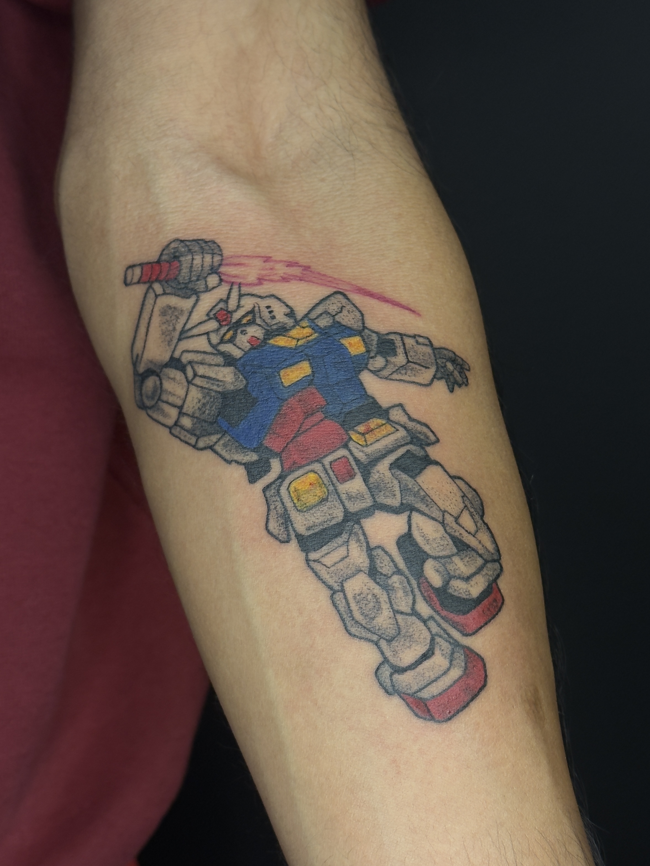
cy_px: 433
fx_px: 1202
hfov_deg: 30.3
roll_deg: -2.1
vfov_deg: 39.7
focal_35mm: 48
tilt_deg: -15.1
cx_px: 325
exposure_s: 1/60
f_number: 1.78
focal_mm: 6.76
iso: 100
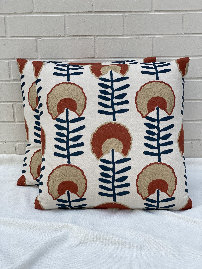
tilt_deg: -17.3
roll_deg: +1.5
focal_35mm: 52
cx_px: 101
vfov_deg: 36.8
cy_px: 134
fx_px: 405
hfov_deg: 28.0
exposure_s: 1/1229
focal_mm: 6
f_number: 2
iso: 20
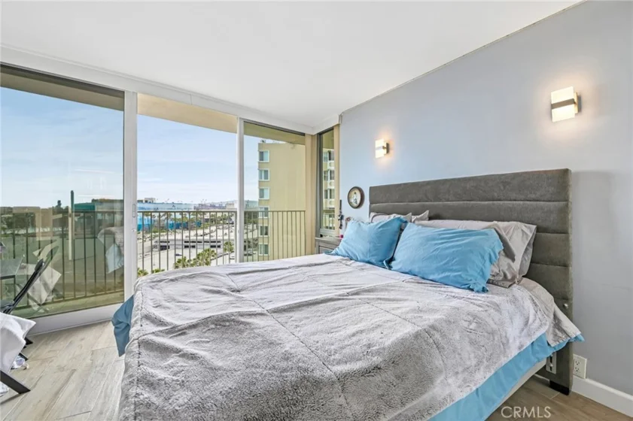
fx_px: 246
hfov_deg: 104.3
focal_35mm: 14
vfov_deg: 81.2
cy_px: 210
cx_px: 316
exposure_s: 1/40
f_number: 8
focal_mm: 14
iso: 250
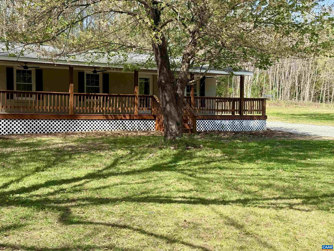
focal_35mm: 48
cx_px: 167
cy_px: 126
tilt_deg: -1.3
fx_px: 463
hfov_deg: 39.7
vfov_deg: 30.3
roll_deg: -0.5
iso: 80
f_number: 1.78
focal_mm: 6.76
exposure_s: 1/1575
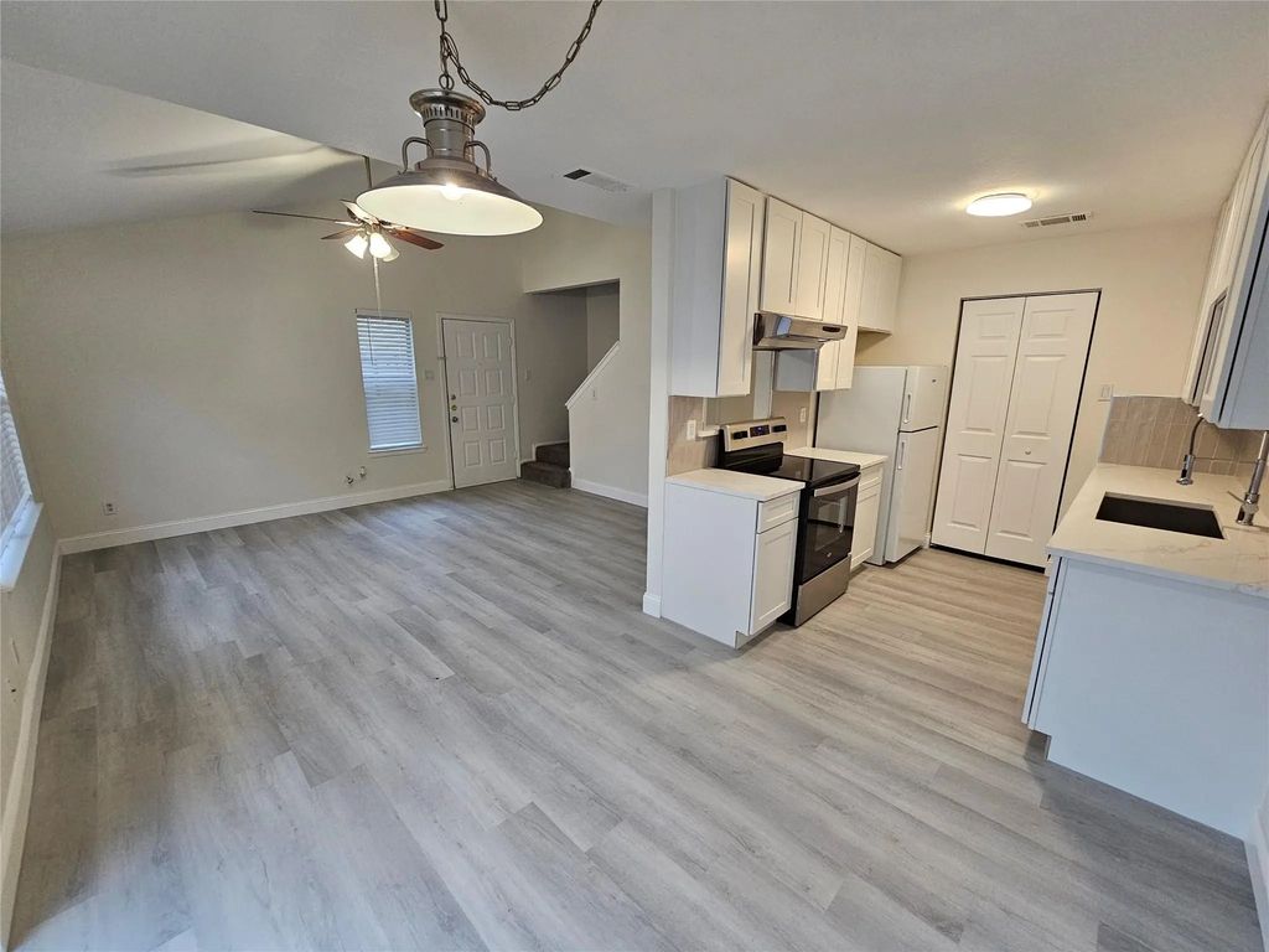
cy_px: 476
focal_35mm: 13
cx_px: 634
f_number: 2.2
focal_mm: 2.2
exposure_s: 1/60
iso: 320
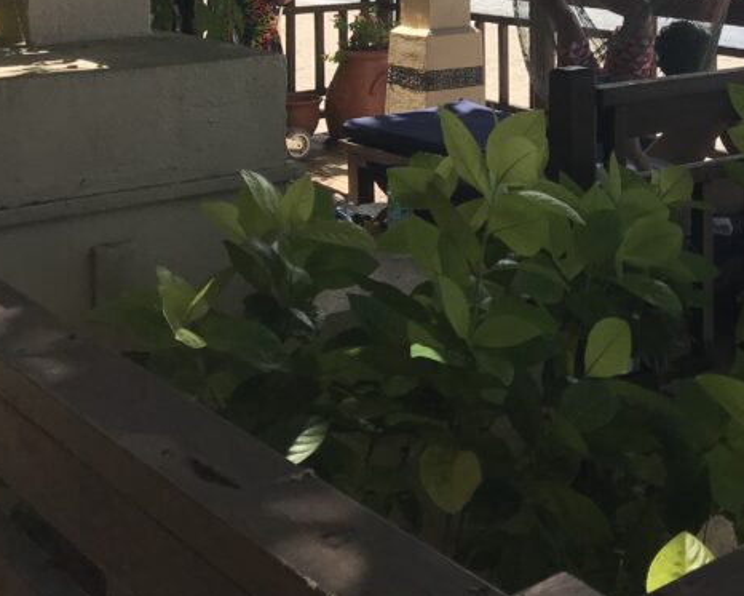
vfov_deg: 24.2
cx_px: 693
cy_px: -10
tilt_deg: -3.8
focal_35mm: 60
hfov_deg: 29.9
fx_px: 1321
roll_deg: +0.0
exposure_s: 1/1742
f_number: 1.8
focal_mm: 3.99
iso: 20
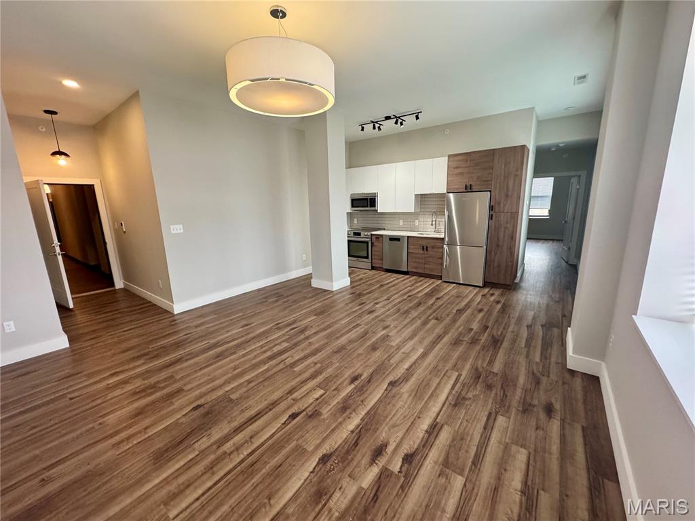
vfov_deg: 85.7
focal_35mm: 14
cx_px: 348
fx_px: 281
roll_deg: +1.6
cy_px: 260
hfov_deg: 102.1
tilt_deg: -12.1
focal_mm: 2.22
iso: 320
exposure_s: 1/120
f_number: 2.2
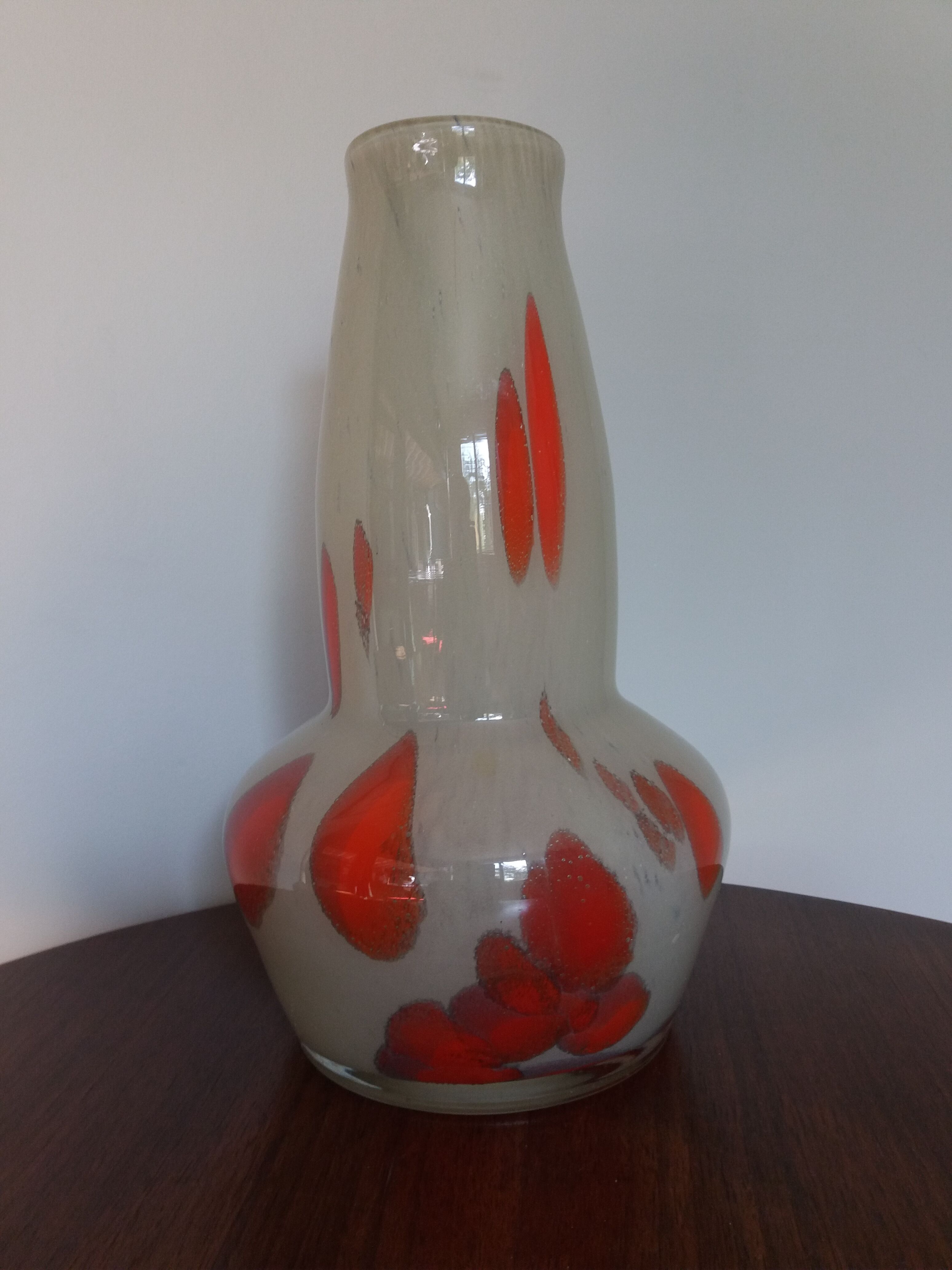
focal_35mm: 28
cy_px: 635
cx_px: 476
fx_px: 1027
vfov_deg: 63.4
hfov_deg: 49.7
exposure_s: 1/33
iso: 64
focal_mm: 3.7
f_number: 1.9
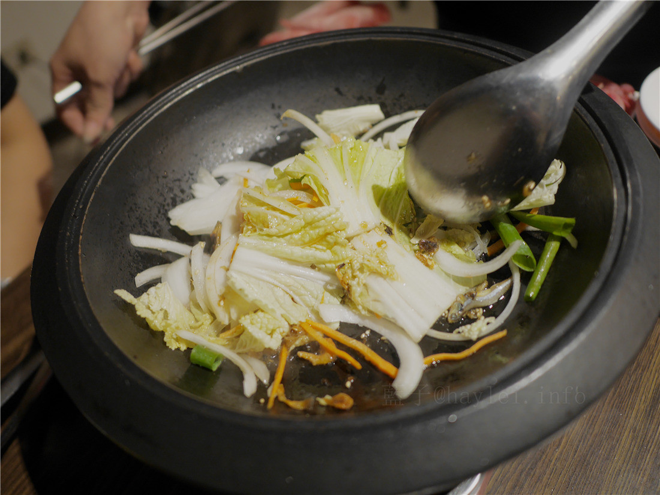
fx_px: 572
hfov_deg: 60.0
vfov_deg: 46.8
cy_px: 248
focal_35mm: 30
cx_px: 330
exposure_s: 1/60
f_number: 1.7
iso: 250
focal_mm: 15
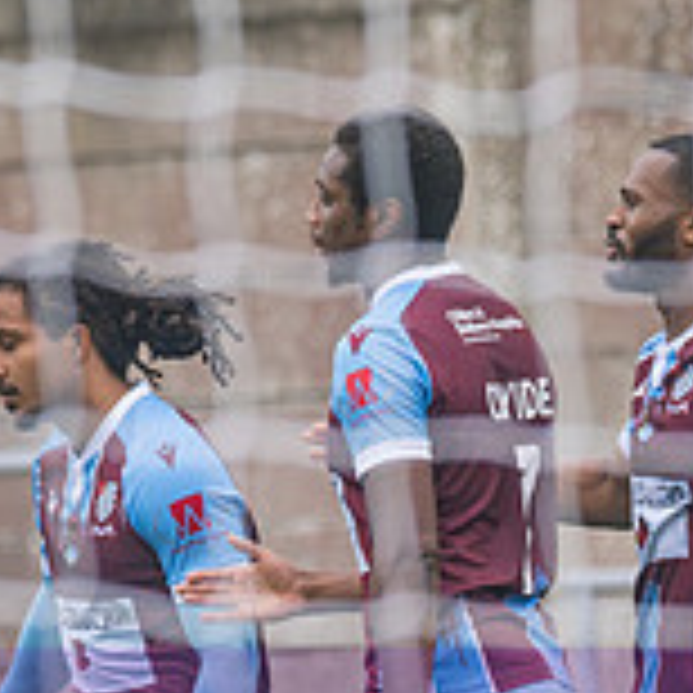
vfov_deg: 1.4
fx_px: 27882
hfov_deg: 1.4
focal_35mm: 1231
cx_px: 437
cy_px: 602
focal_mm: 220
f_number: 2.8
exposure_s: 1/1250
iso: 450
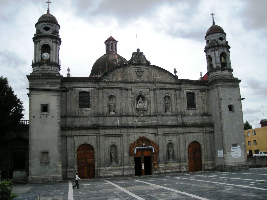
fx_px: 270
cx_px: 134
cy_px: 100
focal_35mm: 35
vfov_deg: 40.7
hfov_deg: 52.6
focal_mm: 5.7
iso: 50
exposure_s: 1/264
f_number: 5.7
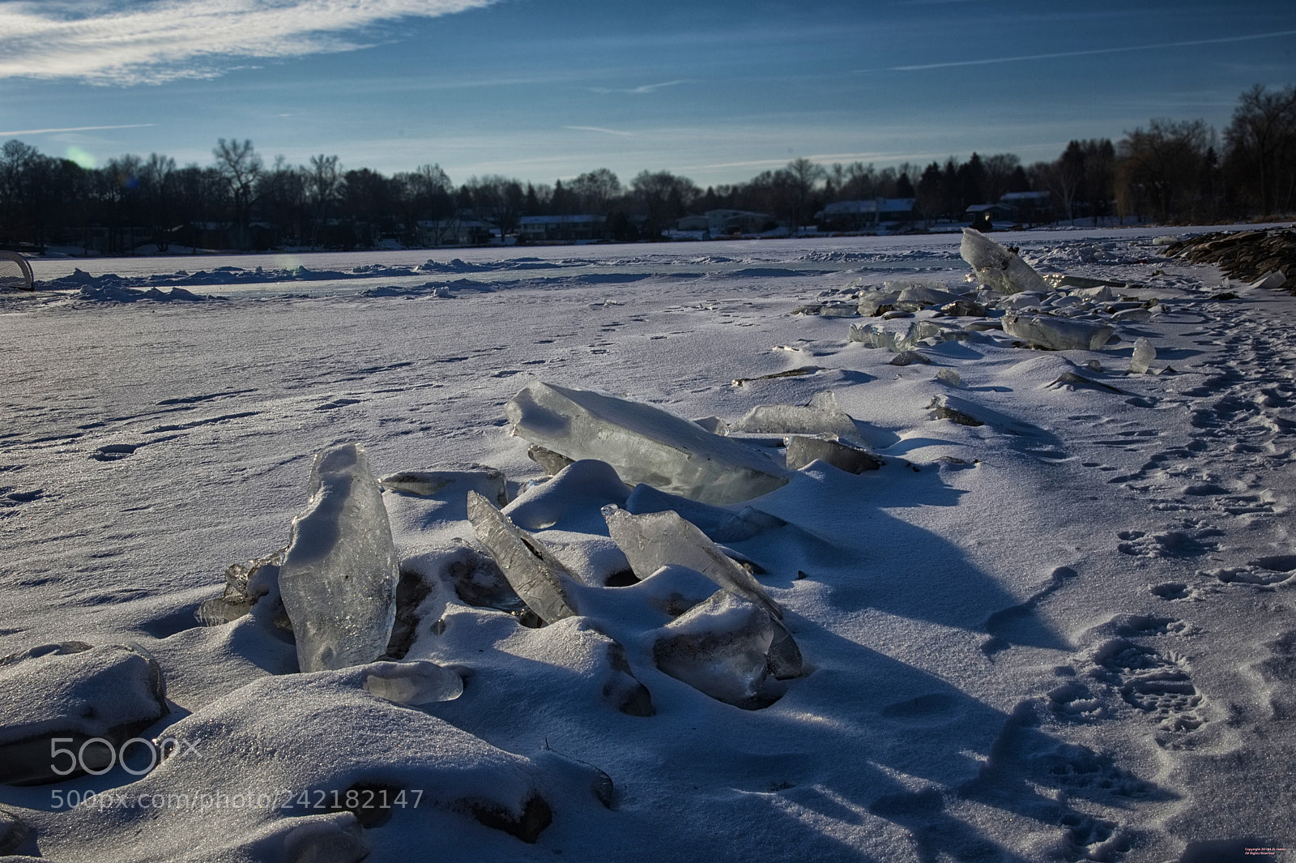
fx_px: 1403
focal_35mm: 39
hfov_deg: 49.6
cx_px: 648
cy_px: 432
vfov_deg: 34.2
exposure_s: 1/100
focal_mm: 26
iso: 100
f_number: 22
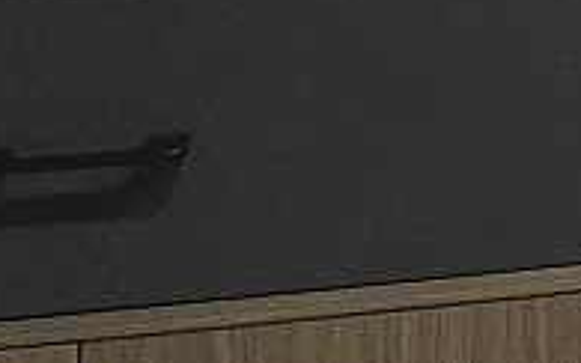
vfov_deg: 5.2
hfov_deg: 8.3
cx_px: 1645
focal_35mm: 220
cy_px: -1156
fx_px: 3485
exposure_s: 1/50
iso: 100
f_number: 1.8
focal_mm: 3.95
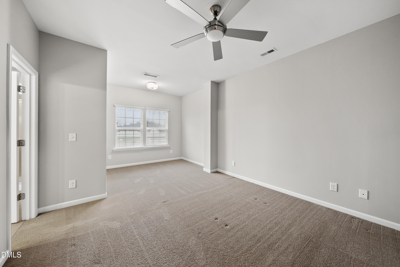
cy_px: 134
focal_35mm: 12
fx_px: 133
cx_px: 200
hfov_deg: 112.6
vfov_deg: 90.1
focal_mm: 12
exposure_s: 1/3
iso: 800
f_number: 7.1
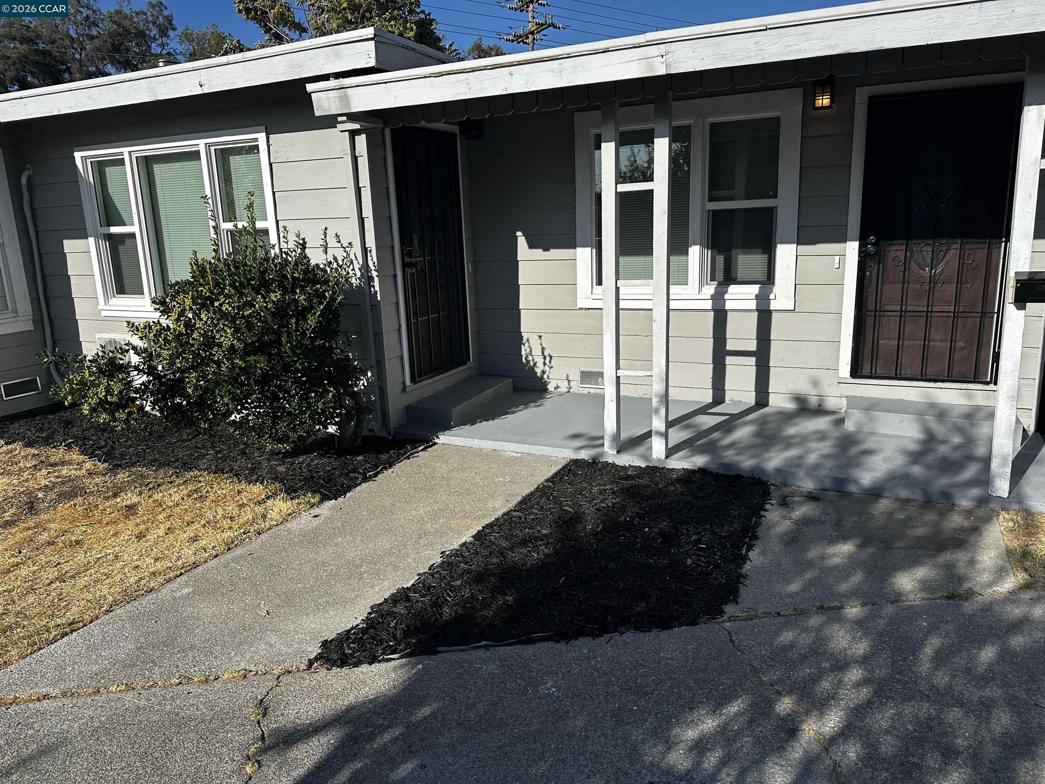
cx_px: 522
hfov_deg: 71.6
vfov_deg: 56.8
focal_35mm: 24
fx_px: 725
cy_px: 392
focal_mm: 6.86
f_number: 1.78
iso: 80
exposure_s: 1/5263
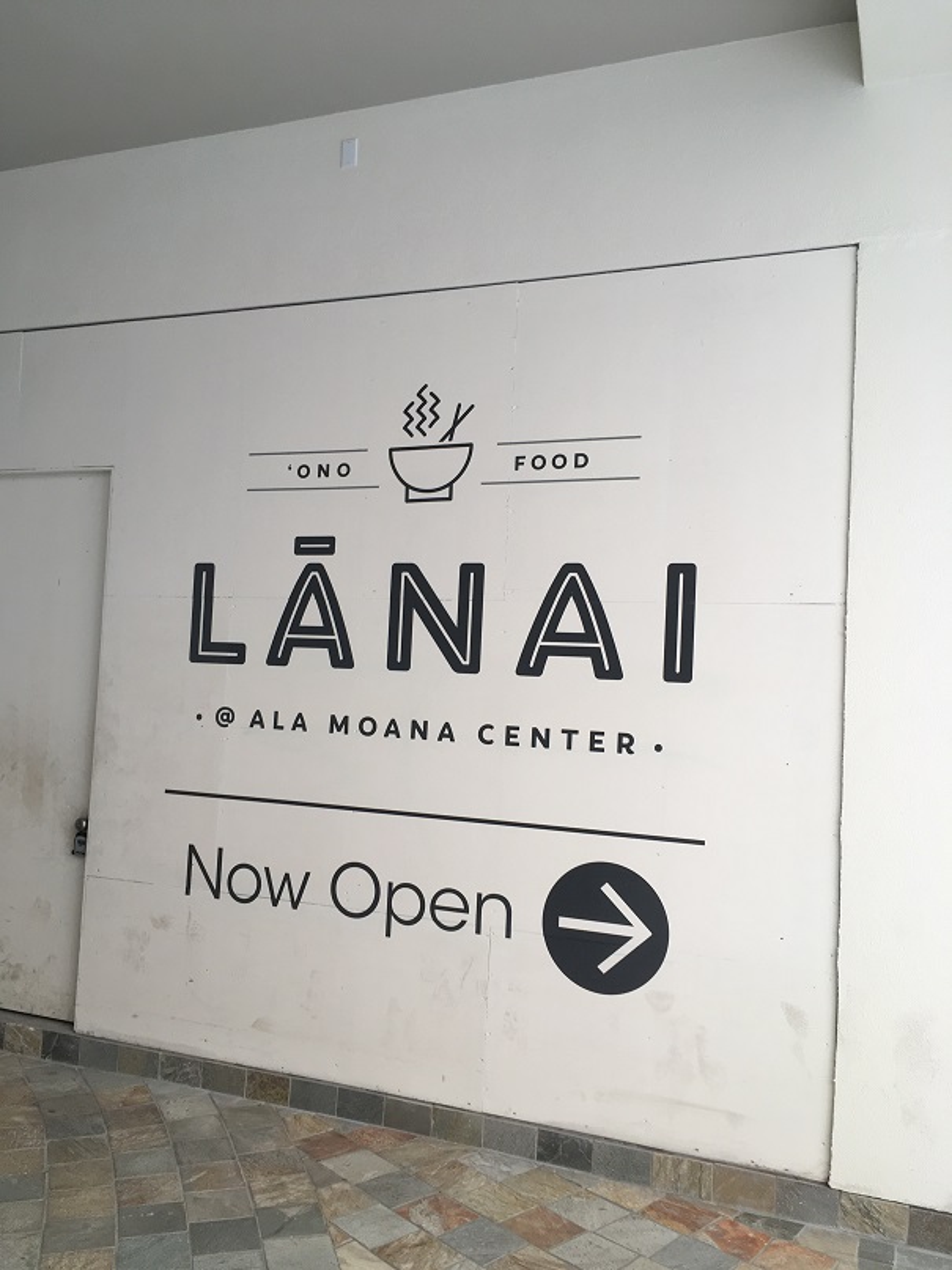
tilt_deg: +4.4
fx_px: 1064
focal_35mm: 29
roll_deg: -3.1
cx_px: 476
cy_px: 635
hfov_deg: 48.2
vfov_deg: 61.7
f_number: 2.2
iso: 32
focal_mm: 4.15
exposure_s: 1/60
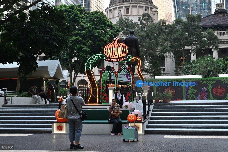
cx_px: 114
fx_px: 260
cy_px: 76
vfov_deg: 32.6
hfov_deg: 47.4
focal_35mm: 41
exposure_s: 1/125
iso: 1250
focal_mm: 41
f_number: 6.3
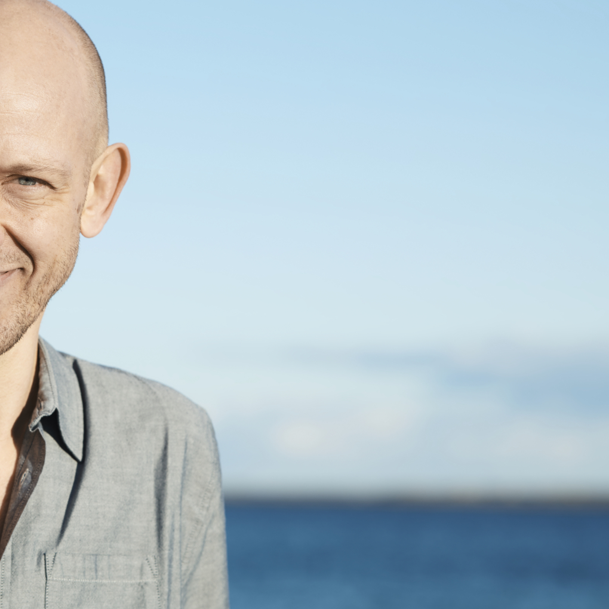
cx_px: 85
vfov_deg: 10.4
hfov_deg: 10.4
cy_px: 303
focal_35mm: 168
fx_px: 3344
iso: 160
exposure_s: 1/500
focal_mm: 105
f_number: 5
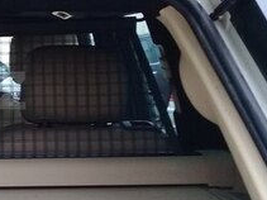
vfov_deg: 15.2
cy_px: 91
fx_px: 748
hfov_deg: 18.5
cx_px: -104
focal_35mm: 97
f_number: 2.2
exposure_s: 1/100
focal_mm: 3.3
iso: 64
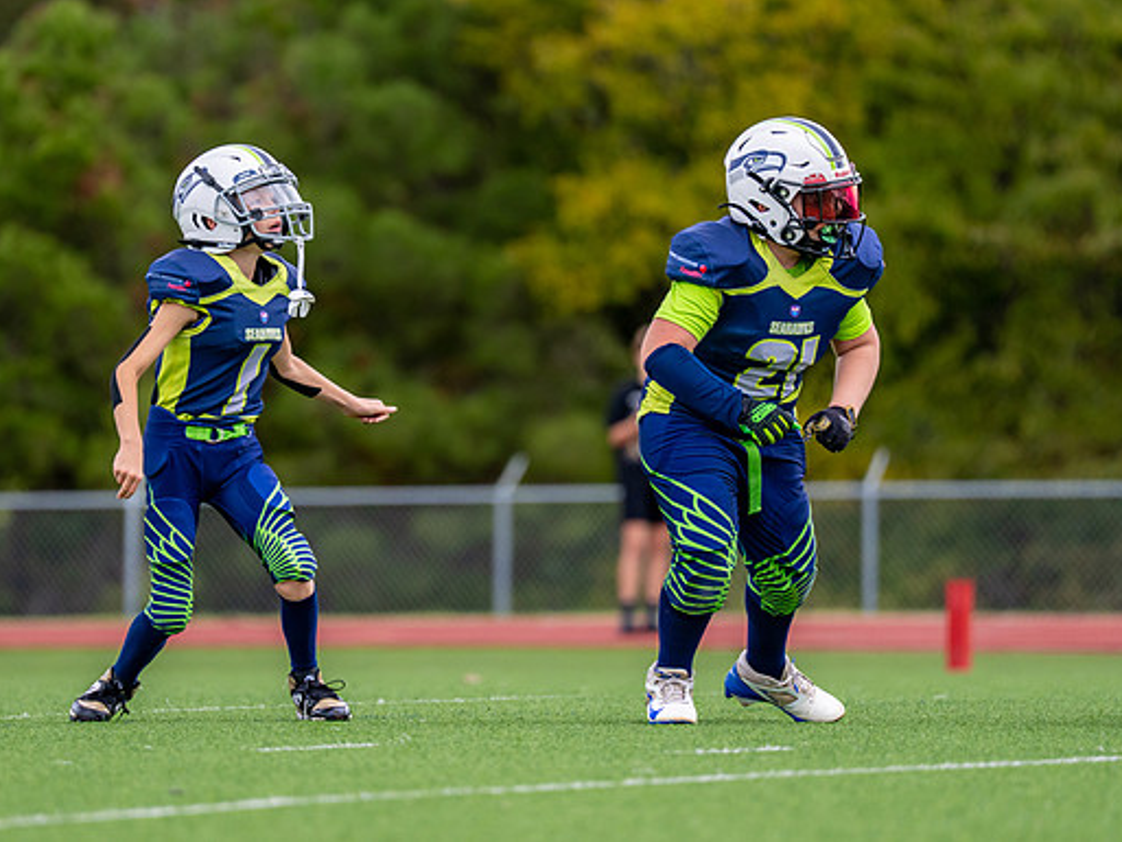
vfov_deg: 4.3
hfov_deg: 5.7
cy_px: 307
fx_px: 11250
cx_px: 397
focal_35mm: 347
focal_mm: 200
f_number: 2.8
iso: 400
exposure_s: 1/2500
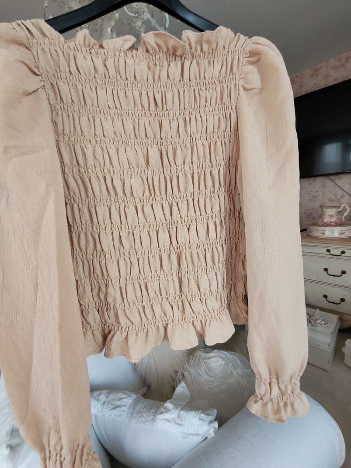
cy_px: 234
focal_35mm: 16
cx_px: 176
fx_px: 216
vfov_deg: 94.5
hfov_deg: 78.1
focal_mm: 1.96
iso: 200
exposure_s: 1/50
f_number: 2.2
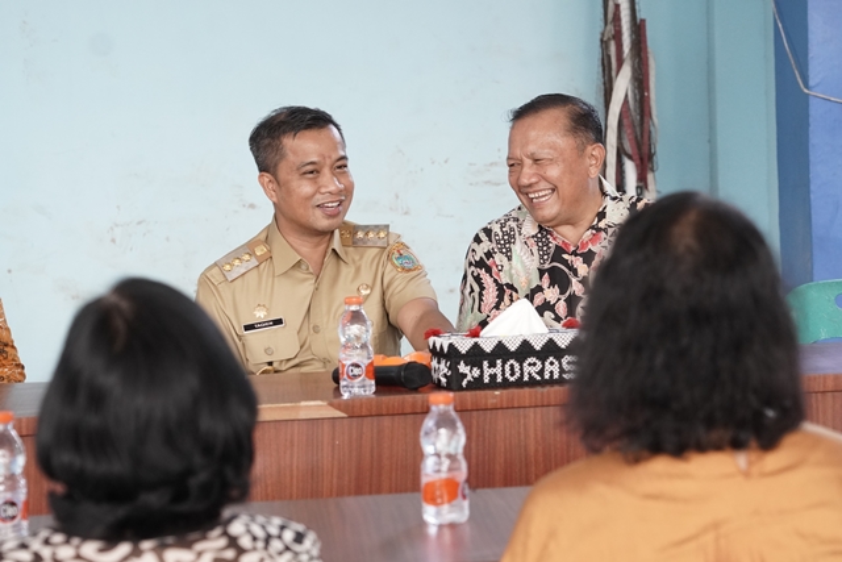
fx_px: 3404
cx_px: 421
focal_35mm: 146
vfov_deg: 9.4
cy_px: 281
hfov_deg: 14.1
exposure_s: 1/160
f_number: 5.6
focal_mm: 97
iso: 2000
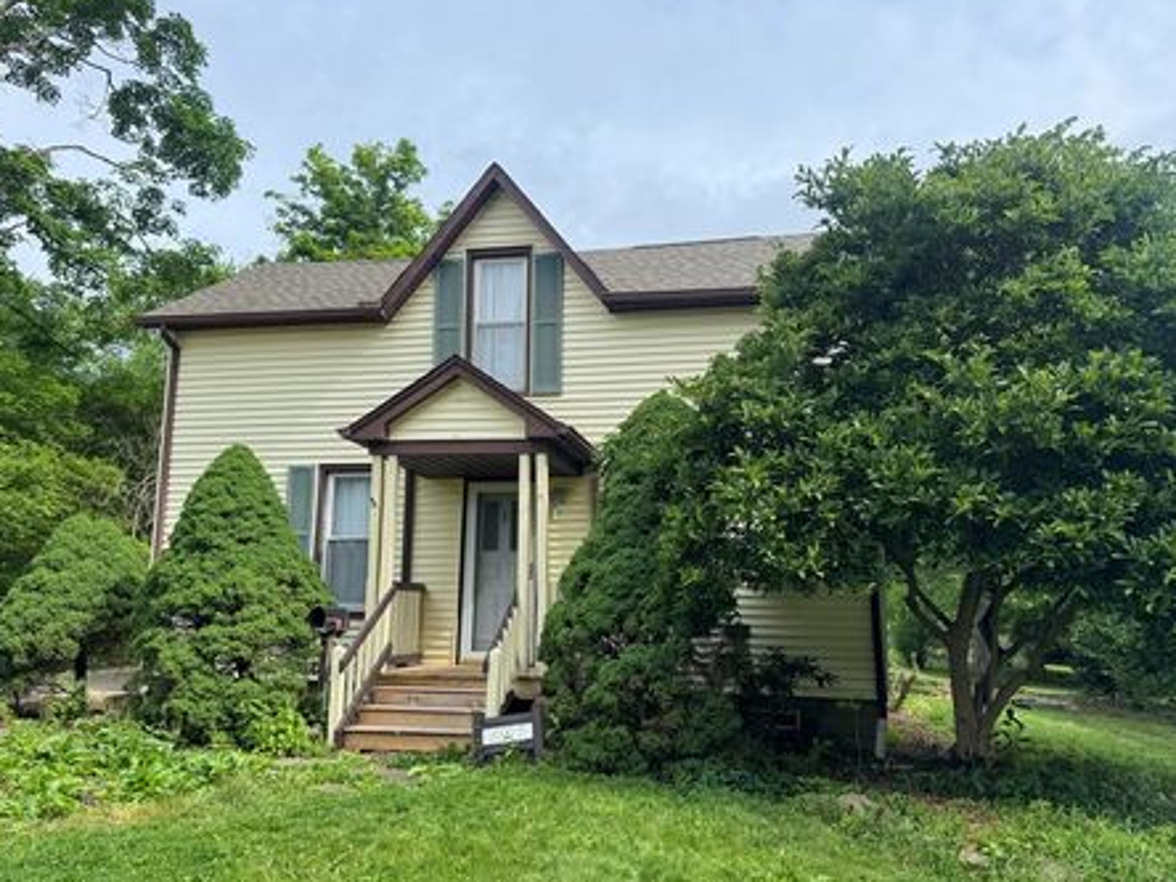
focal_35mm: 27
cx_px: 601
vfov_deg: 51.3
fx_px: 917
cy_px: 465
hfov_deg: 65.3
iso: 80
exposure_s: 1/2174
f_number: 1.78
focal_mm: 6.76
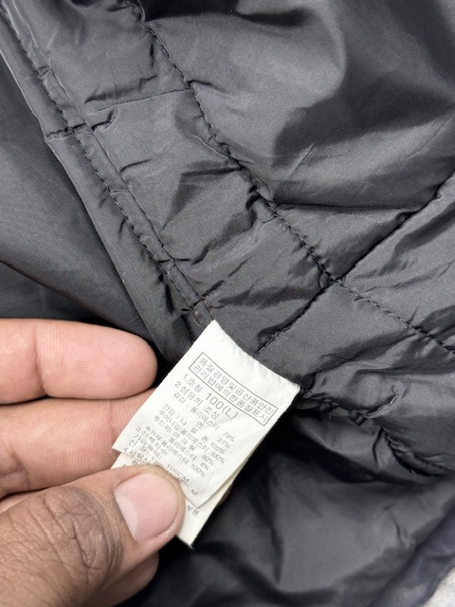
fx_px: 841
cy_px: 304
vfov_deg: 39.7
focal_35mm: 48
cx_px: 228
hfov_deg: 30.3
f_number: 1.78
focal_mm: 6.76
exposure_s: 1/50
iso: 100
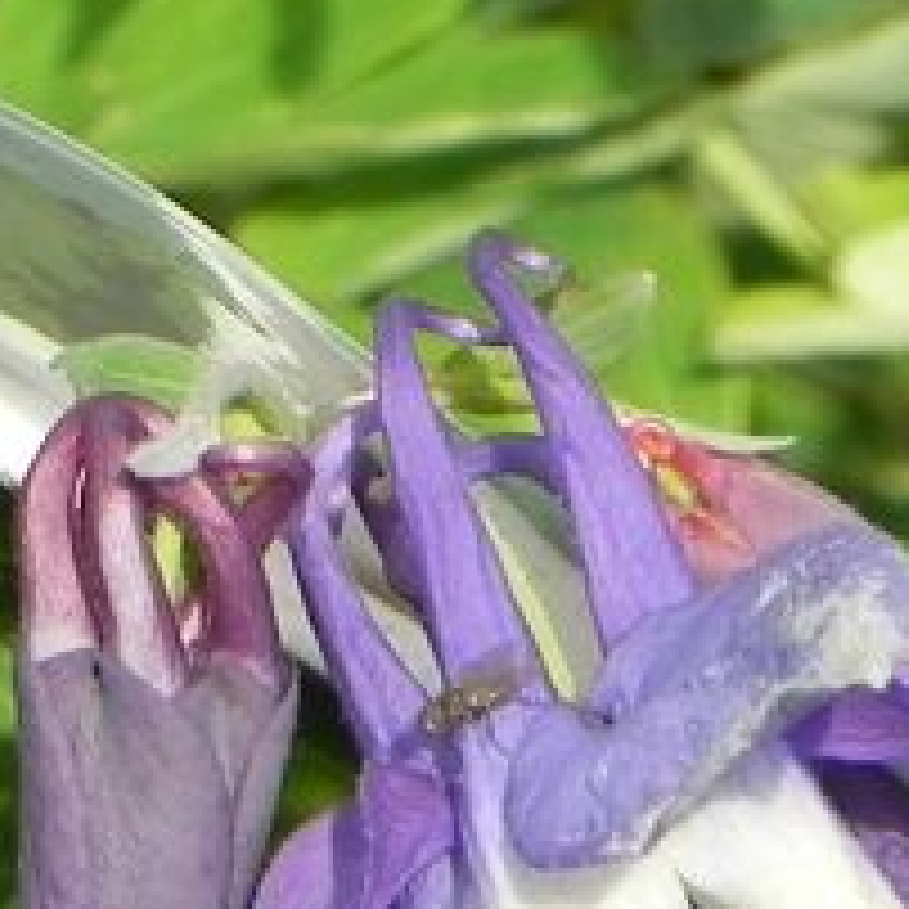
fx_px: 52407
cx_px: -1024
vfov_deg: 1.0
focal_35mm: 1764
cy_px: 472
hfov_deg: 1.0
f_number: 5
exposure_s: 1/400
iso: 160
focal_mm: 67.2
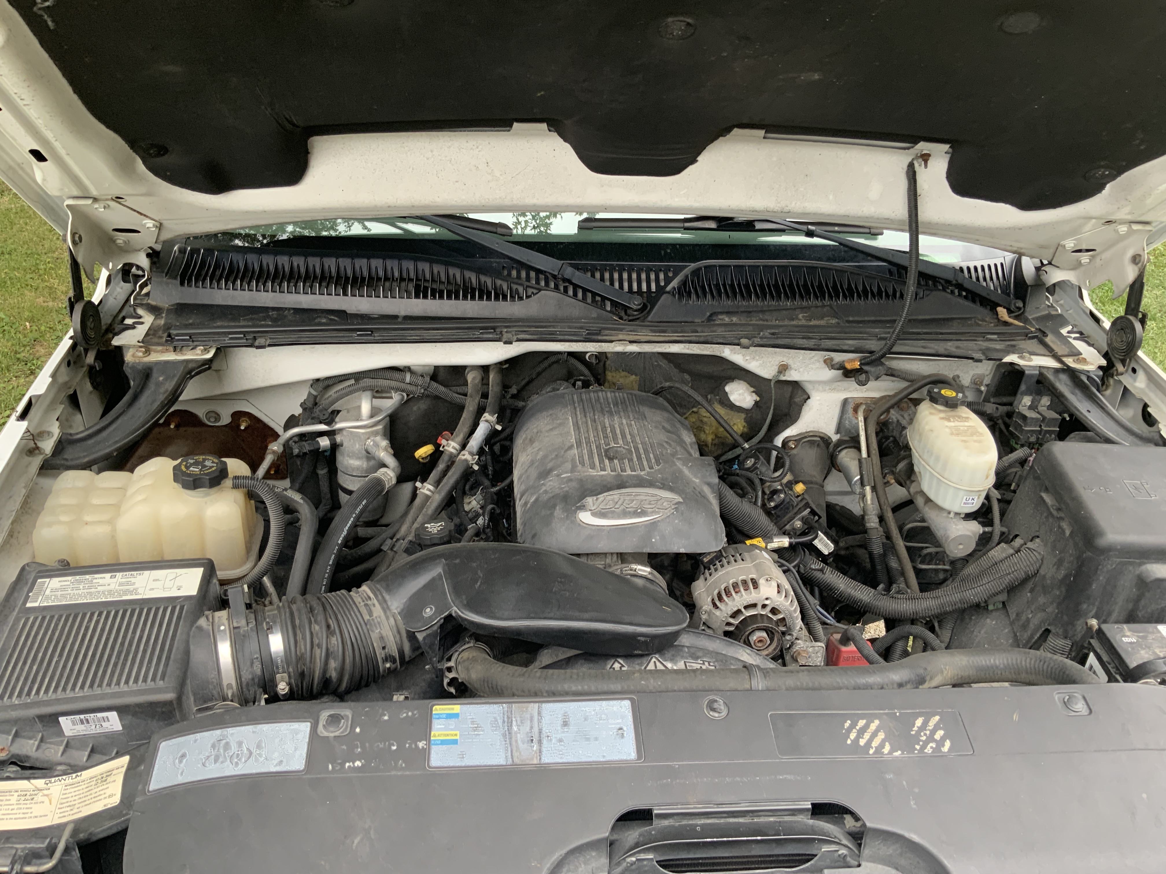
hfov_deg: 61.7
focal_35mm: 29
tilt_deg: -30.4
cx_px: 583
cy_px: 437
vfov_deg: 48.2
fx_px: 977
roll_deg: -5.9
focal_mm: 3
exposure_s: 1/122
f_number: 1.8
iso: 50
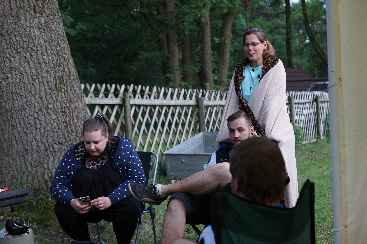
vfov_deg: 18.2
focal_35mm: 75
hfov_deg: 27.0
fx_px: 765
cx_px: 184
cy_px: 122
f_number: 4
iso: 1000
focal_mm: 50
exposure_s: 1/80
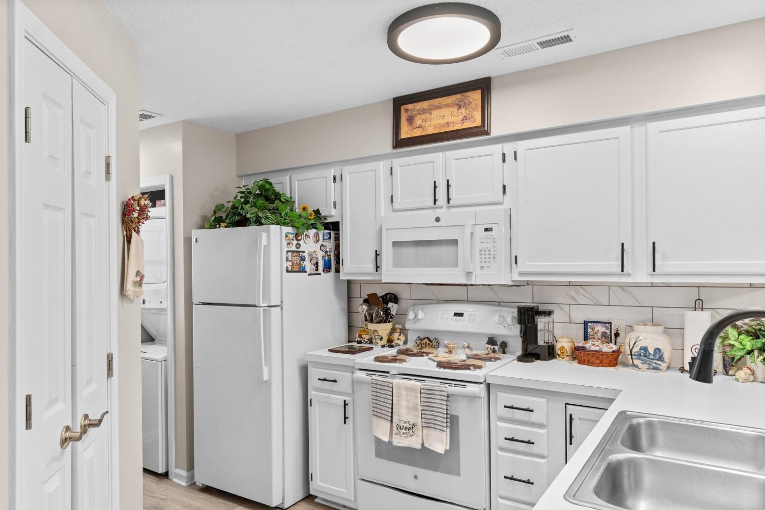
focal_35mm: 22
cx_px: 382
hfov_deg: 78.6
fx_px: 467
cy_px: 255
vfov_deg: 57.2
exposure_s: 1/5
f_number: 5.3
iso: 100
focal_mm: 15
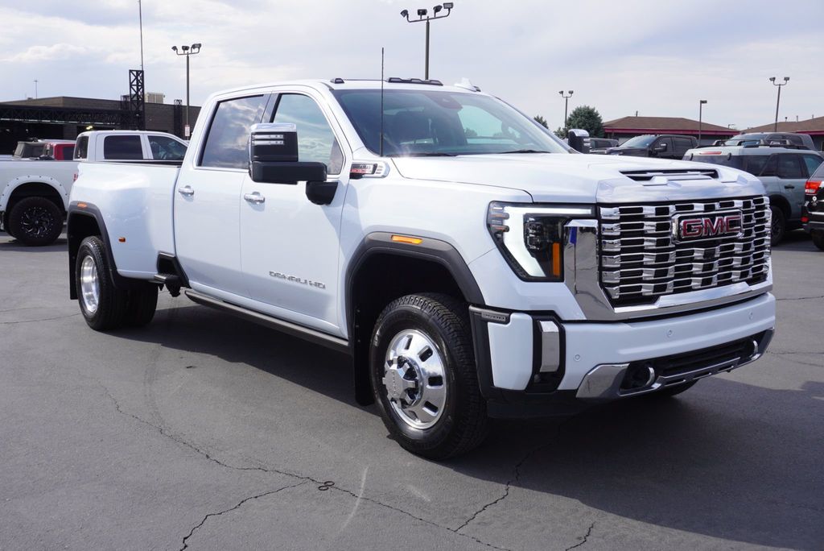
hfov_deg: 51.3
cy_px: 276
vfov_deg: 35.5
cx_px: 412
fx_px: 859
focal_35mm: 38
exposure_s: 1/125
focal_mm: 25
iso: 100
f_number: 10
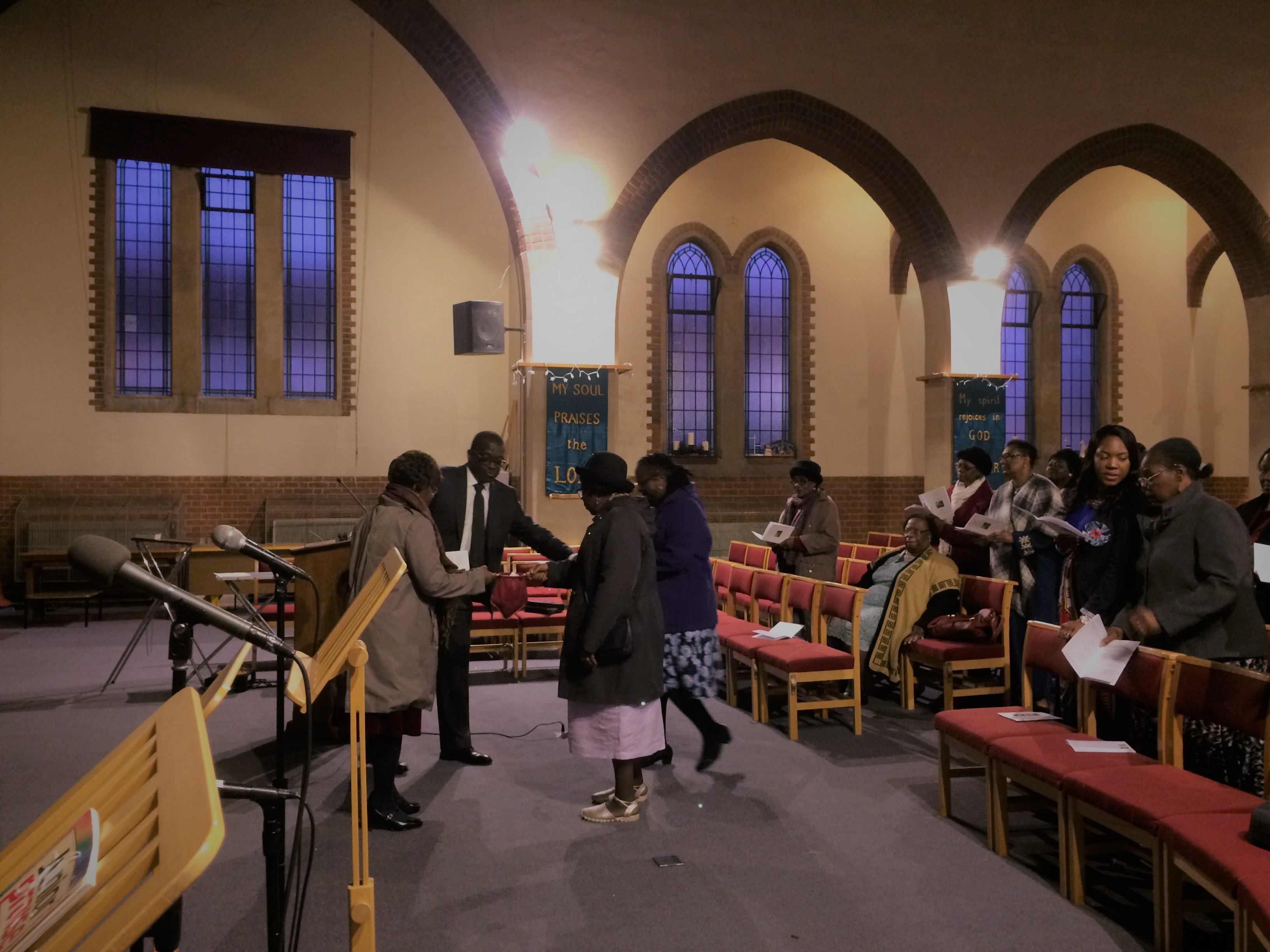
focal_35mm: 29
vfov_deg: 48.2
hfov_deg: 61.7
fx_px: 1064
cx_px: 635
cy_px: 476
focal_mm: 4.15
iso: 320
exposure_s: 1/20
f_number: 2.2
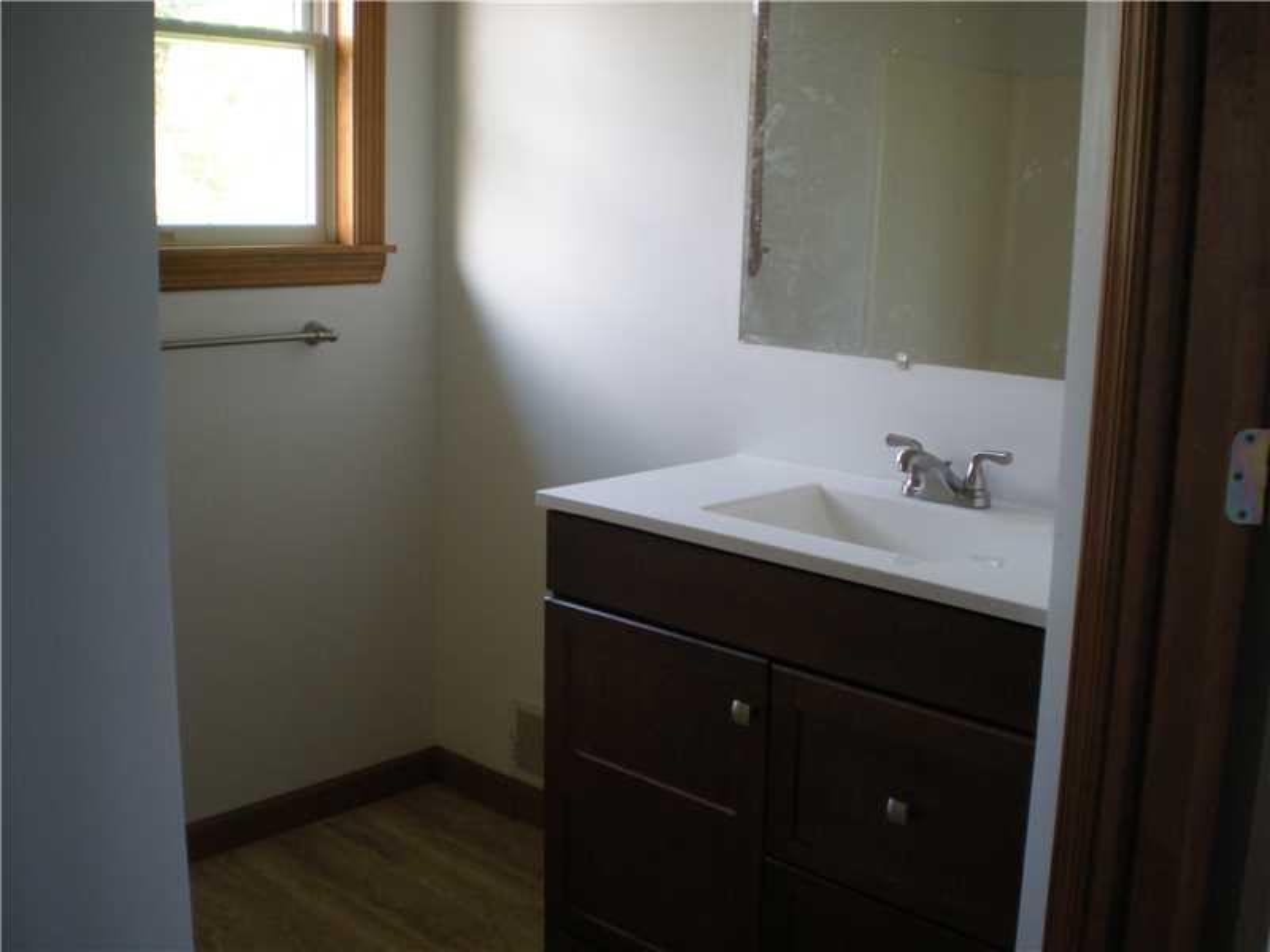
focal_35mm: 38
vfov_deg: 37.7
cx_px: 635
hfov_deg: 49.0
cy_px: 476
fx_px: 1394
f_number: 3.1
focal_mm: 6.3
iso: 200
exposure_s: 1/53.4
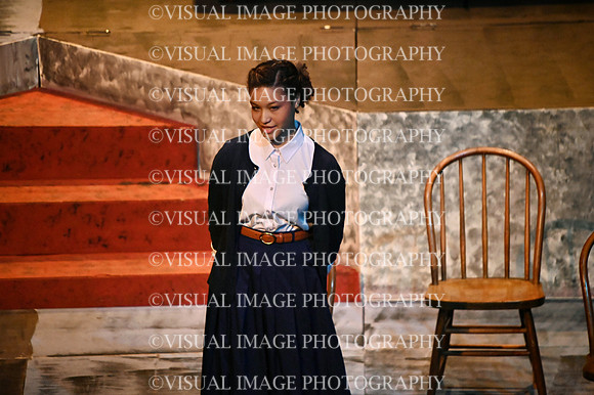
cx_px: 297
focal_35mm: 500
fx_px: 8245
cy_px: 198
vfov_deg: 2.7
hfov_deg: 4.1
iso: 10000
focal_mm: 500
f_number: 6.3
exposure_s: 1/200
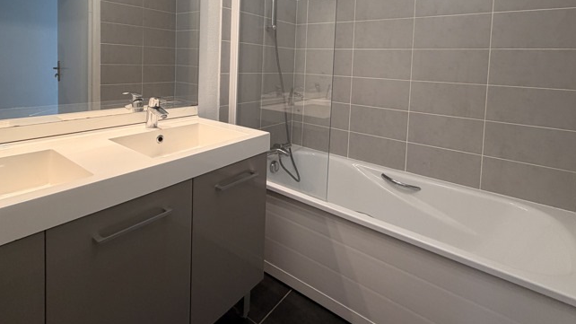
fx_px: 290
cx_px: 286
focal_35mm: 19
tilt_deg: -3.6
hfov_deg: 89.6
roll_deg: -1.8
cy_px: 78
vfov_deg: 55.3
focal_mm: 2.22
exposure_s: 1/50
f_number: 2.2
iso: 200
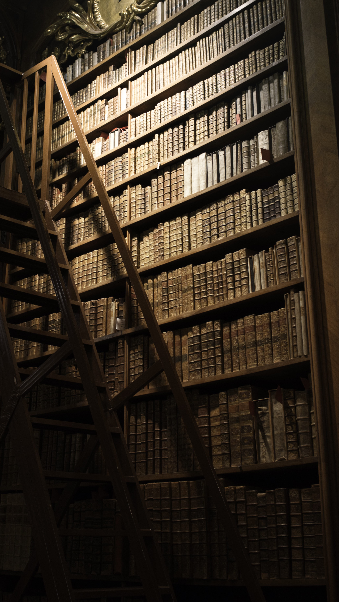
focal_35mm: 49
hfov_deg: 24.4
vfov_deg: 41.6
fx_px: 783
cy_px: 201
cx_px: 127
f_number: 4
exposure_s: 1/25
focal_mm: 35
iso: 800
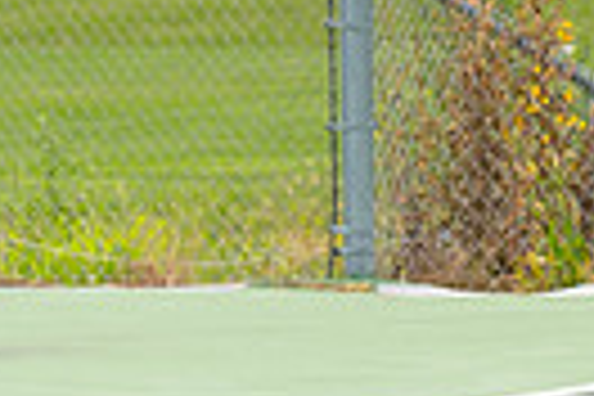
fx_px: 10856
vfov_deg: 2.1
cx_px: 1161
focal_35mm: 658
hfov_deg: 3.1
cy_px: 99
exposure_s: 1/1250
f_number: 5.6
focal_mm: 100
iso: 400
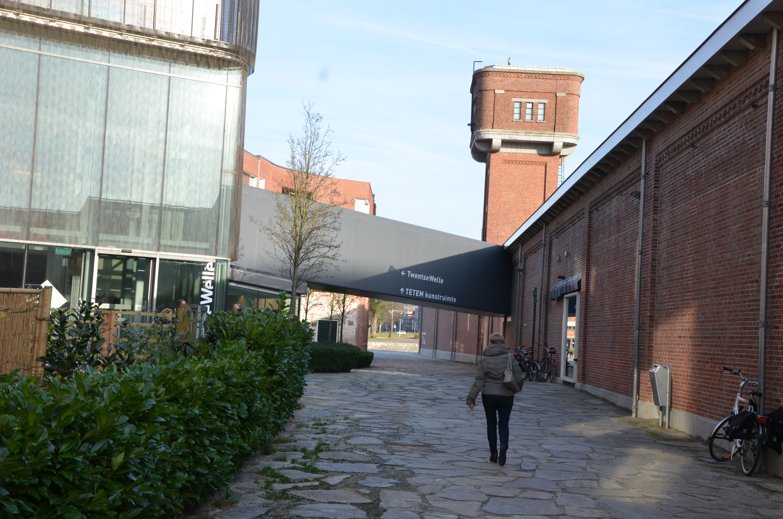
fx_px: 1042
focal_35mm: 48
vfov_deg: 28.0
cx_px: 392
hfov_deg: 41.2
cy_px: 260
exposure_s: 1/400
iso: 800
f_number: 10
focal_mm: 32
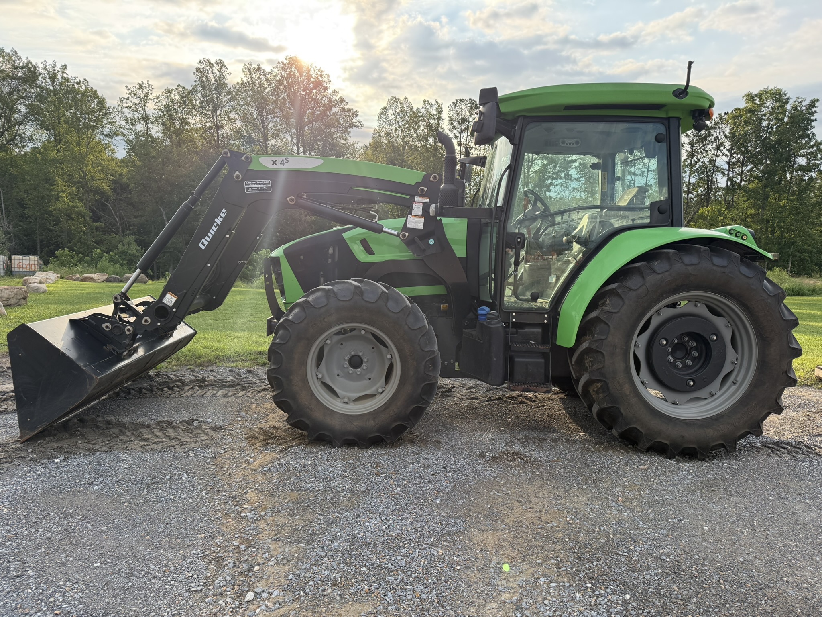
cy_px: 308
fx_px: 570
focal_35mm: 24
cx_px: 411
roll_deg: -1.5
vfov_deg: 56.8
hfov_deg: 71.6
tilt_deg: -7.6
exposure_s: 1/1314
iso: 100
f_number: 1.78
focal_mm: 6.76
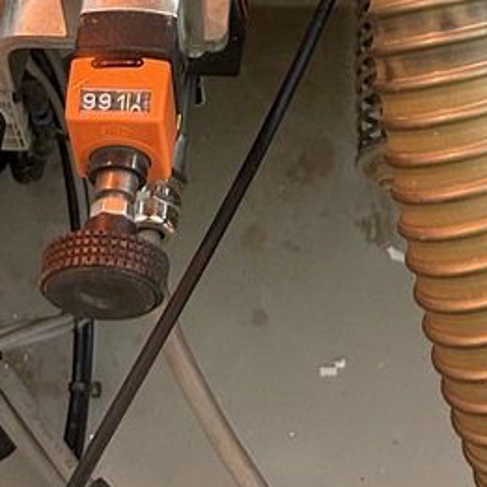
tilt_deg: -45.6
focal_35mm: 95
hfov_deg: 18.2
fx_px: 1512
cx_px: 340
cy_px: -246
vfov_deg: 16.6
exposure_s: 1/40
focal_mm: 5.7
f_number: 1.5
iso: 400
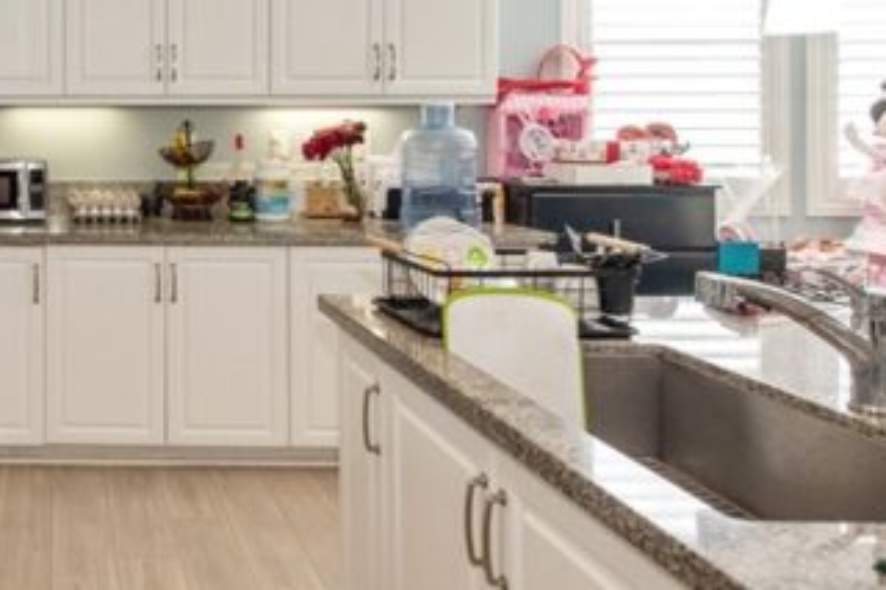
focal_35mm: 36
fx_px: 886
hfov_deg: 45.3
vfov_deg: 36.3
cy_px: 175
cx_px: 8
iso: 720
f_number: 5.6
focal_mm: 15
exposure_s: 1/125
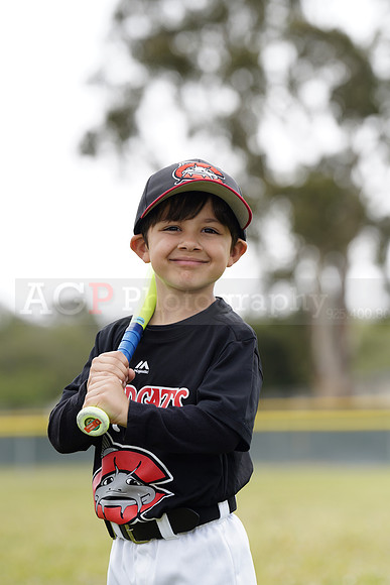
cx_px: 195
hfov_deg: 7.3
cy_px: 292
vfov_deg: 10.9
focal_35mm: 188
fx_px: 3053
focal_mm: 188
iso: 100
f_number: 5.6
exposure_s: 1/250
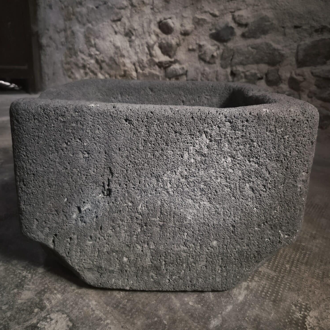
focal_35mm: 28
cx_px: 162
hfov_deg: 57.3
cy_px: 140
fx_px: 302
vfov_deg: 57.1
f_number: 1.8
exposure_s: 1/33
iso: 1250
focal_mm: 5.4
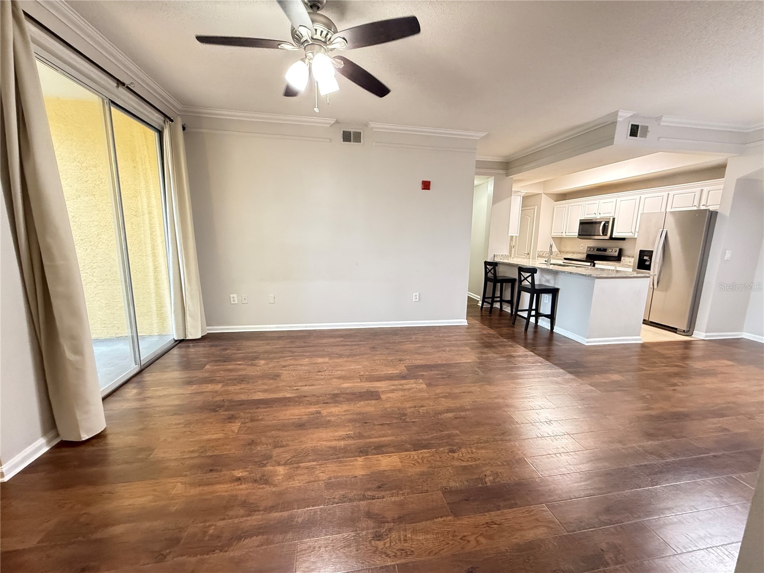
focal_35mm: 14
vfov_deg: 85.7
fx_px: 309
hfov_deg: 102.1
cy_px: 286
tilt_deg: -8.5
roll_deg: -1.3
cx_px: 382
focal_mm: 2.22
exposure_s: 1/60
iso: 640
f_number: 2.2
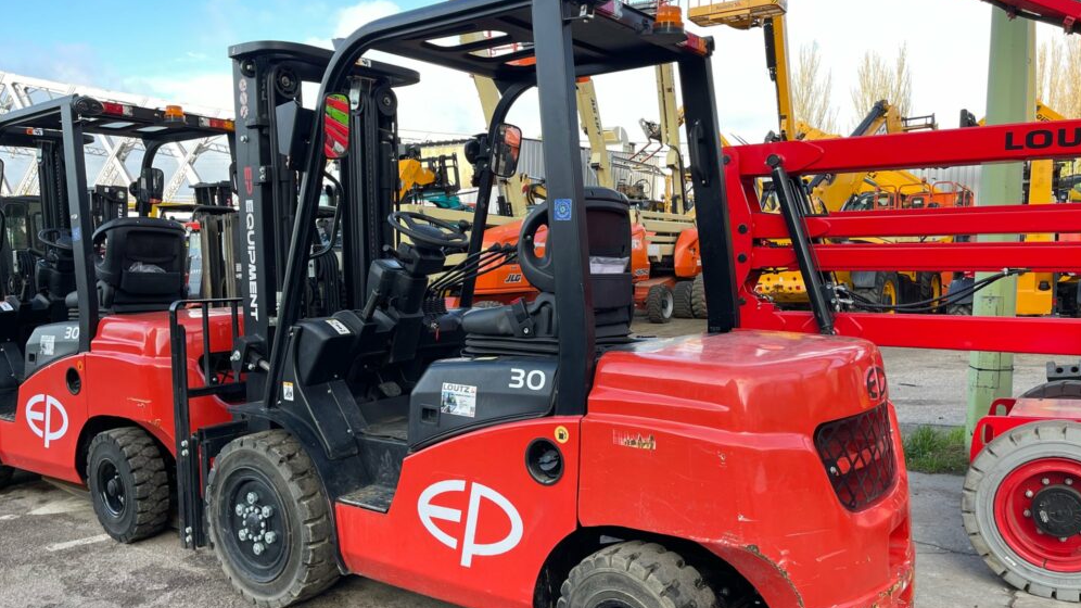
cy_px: 353
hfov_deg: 67.9
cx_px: 554
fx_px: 803
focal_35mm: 28
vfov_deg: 41.4
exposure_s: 1/209
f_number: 1.6
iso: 32
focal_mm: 5.1
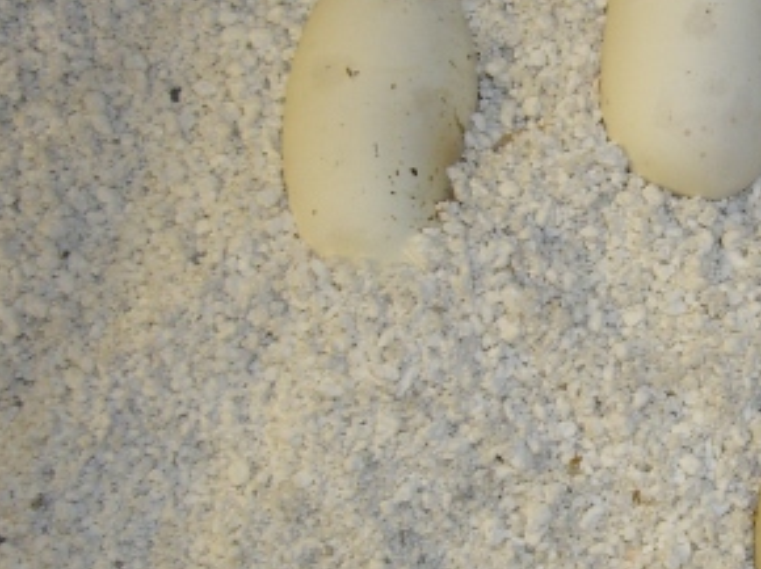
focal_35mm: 84
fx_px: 1845
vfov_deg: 17.5
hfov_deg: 22.7
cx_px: 685
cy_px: 212
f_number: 2.7
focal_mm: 6.2
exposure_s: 1/60
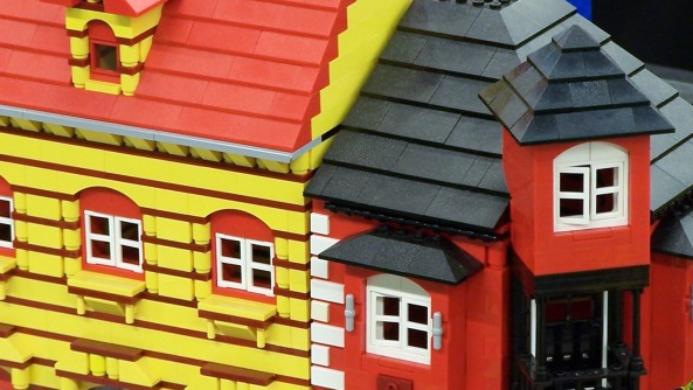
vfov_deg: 3.8
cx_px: 311
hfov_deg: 6.8
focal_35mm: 318
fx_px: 5845
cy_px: 217
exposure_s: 1/2
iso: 80
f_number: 3.2
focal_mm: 28
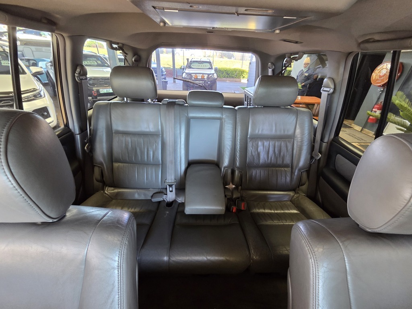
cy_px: 154
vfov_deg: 89.9
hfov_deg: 106.2
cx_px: 206
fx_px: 155
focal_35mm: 13
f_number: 2.2
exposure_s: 1/50
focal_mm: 2.2
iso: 320
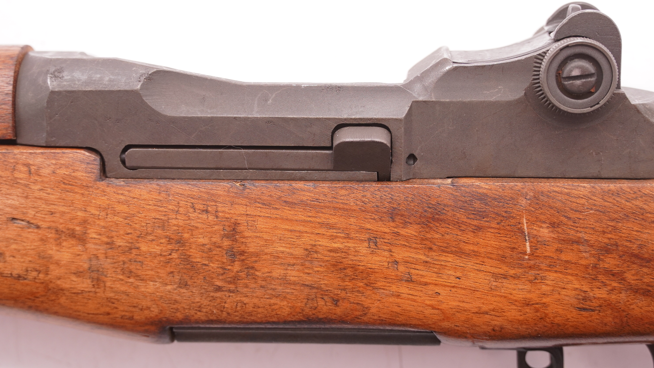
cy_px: 182
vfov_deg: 15.6
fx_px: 1344
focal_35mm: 78
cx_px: 326
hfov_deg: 27.3
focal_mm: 49
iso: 800
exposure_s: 1/125
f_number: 5.6
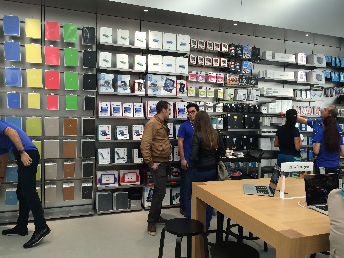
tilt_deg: -4.3
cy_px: 129
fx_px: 288
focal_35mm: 29
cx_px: 172
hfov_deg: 61.7
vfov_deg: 48.2
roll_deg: +0.4
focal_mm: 4.15
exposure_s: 1/30
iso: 40
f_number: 2.2
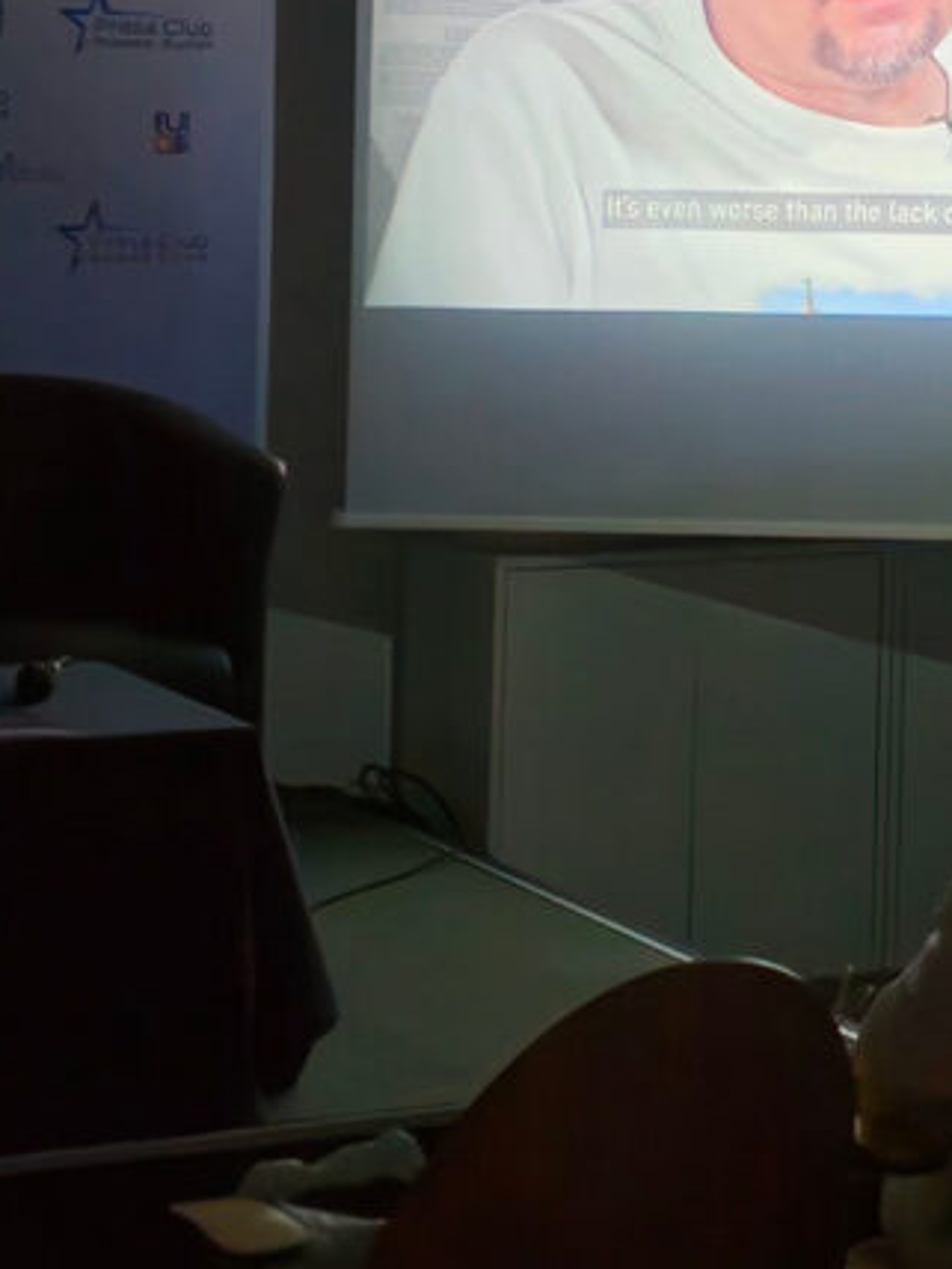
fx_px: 2017
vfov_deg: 32.8
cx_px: 1014
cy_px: 86
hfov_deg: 24.9
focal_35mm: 55
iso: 400
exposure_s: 1/50.3
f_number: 1.7
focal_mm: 6.3
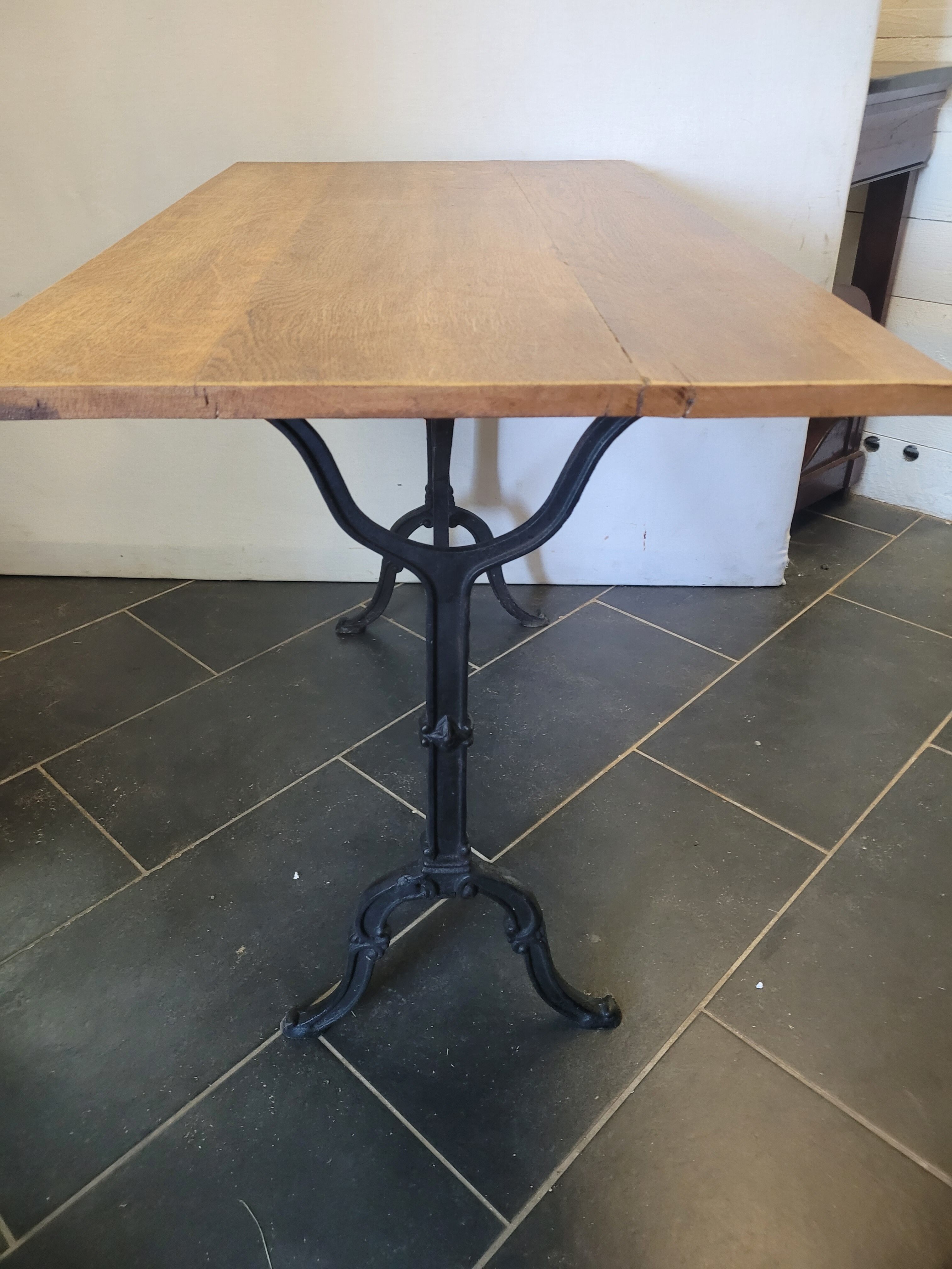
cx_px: 476
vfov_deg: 67.3
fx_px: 953
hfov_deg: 53.1
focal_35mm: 26
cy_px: 634
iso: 640
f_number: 1.8
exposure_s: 1/50
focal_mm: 5.4
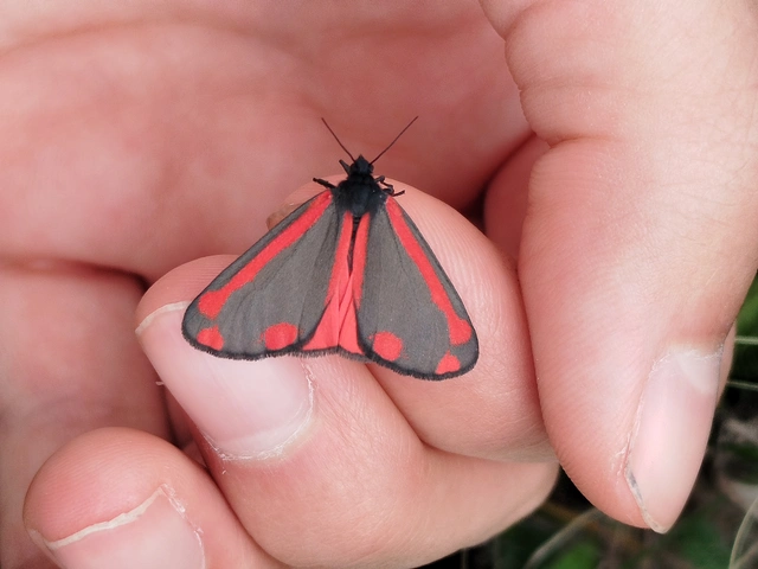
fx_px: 679
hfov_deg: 58.4
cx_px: 379
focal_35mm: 31
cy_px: 284
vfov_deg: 45.4
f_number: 1.7
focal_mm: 5.31
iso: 50
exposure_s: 1/313
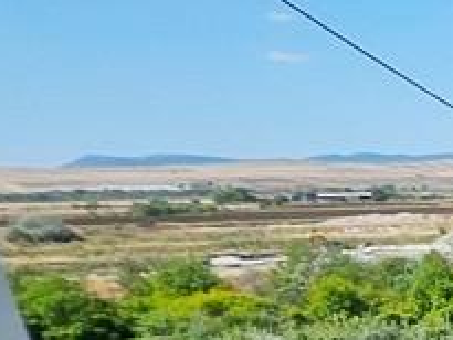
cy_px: 492
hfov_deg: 16.6
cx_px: 1016
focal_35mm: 65
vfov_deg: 19.9
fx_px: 851
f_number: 2.2
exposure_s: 1/1170
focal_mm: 1.7
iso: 32
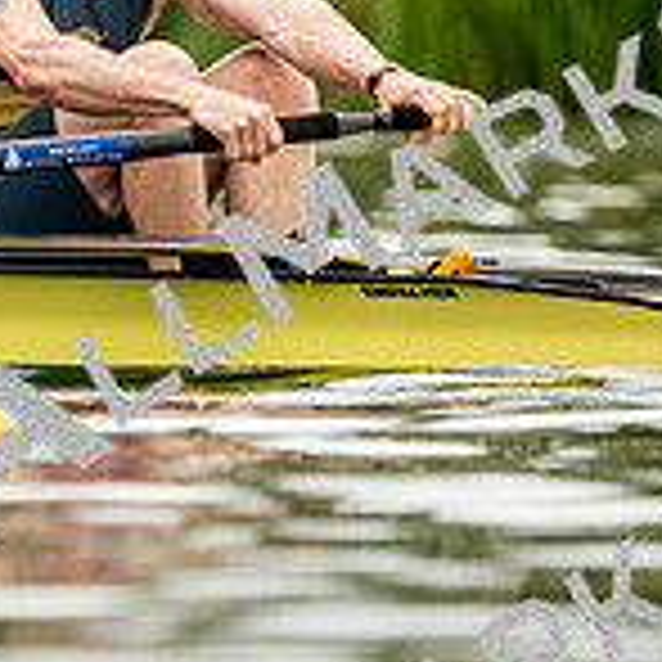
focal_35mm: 1910
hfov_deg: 0.9
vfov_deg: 0.9
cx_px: -455
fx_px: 41326
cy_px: 128
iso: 640
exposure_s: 1/2000
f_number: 6.3
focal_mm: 571
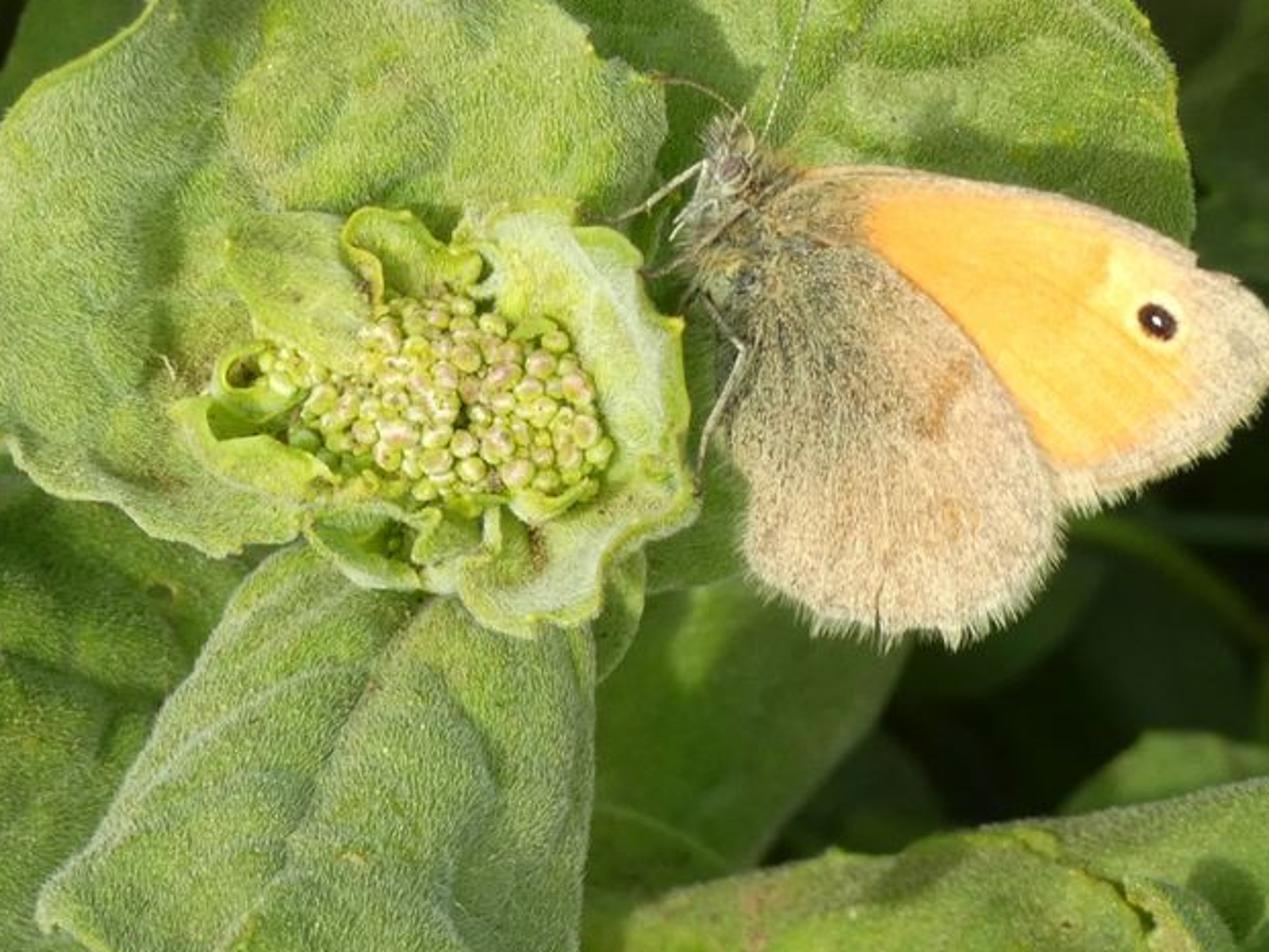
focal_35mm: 206
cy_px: 313
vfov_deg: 7.2
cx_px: 649
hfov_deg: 9.6
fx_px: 7553
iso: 100
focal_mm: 26.9
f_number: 5.4
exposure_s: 1/80
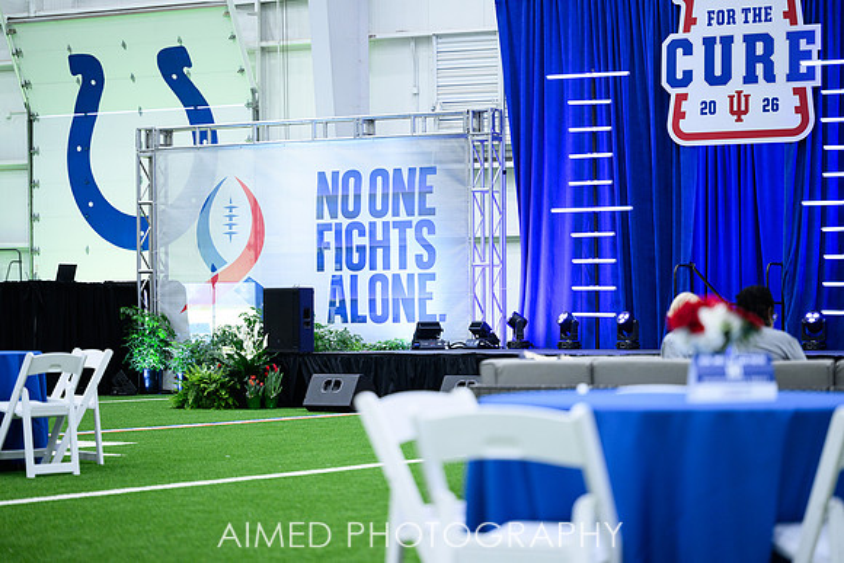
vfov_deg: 12.8
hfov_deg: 19.1
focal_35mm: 107
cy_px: 284
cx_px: 428
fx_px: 2505
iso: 1000
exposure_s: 1/200
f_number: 2.8
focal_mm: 105
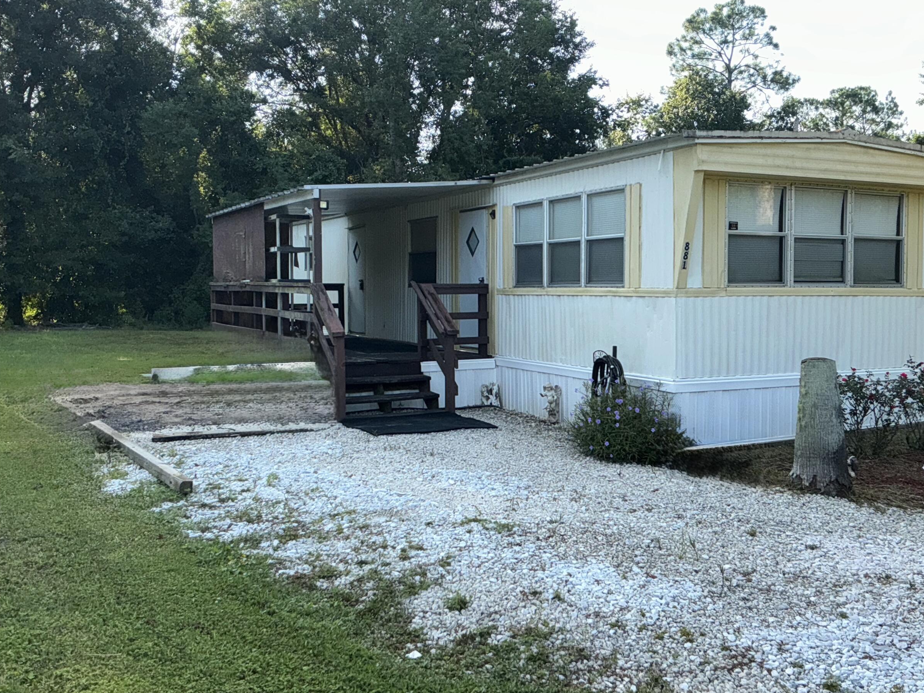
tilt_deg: -2.4
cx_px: 541
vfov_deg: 40.7
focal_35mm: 35
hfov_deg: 52.4
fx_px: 934
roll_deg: -0.3
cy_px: 327
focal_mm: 3
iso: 16
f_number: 1.8
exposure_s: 1/551
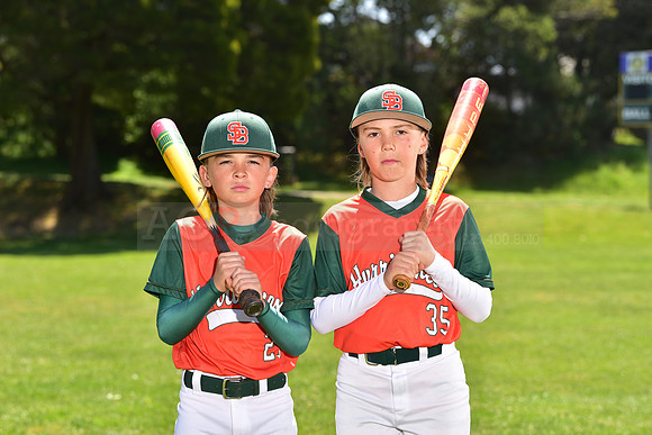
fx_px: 1993
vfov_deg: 12.5
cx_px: 326
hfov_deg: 18.6
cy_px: 218
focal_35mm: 110
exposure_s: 1/200
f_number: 5.6
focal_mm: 110
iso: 80
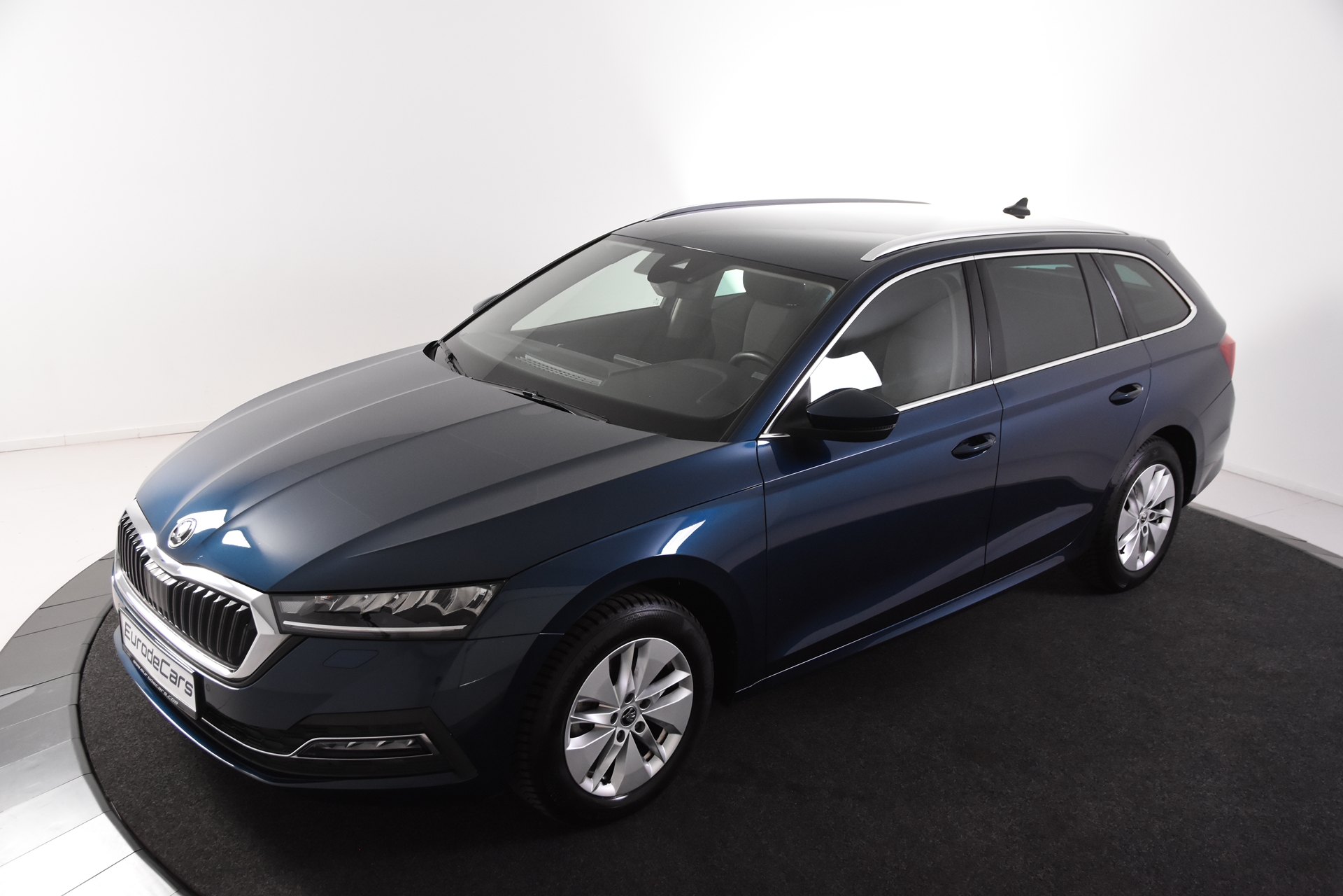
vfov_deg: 36.9
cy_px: 448
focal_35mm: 36
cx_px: 672
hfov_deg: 53.1
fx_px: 1343
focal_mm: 24
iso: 1600
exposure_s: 1/80
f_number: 4.5
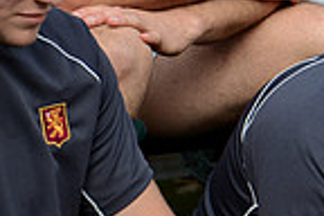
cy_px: -163
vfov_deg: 4.5
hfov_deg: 6.8
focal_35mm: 302
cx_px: 76
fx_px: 2718
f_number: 4.5
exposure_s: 1/800
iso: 250
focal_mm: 75
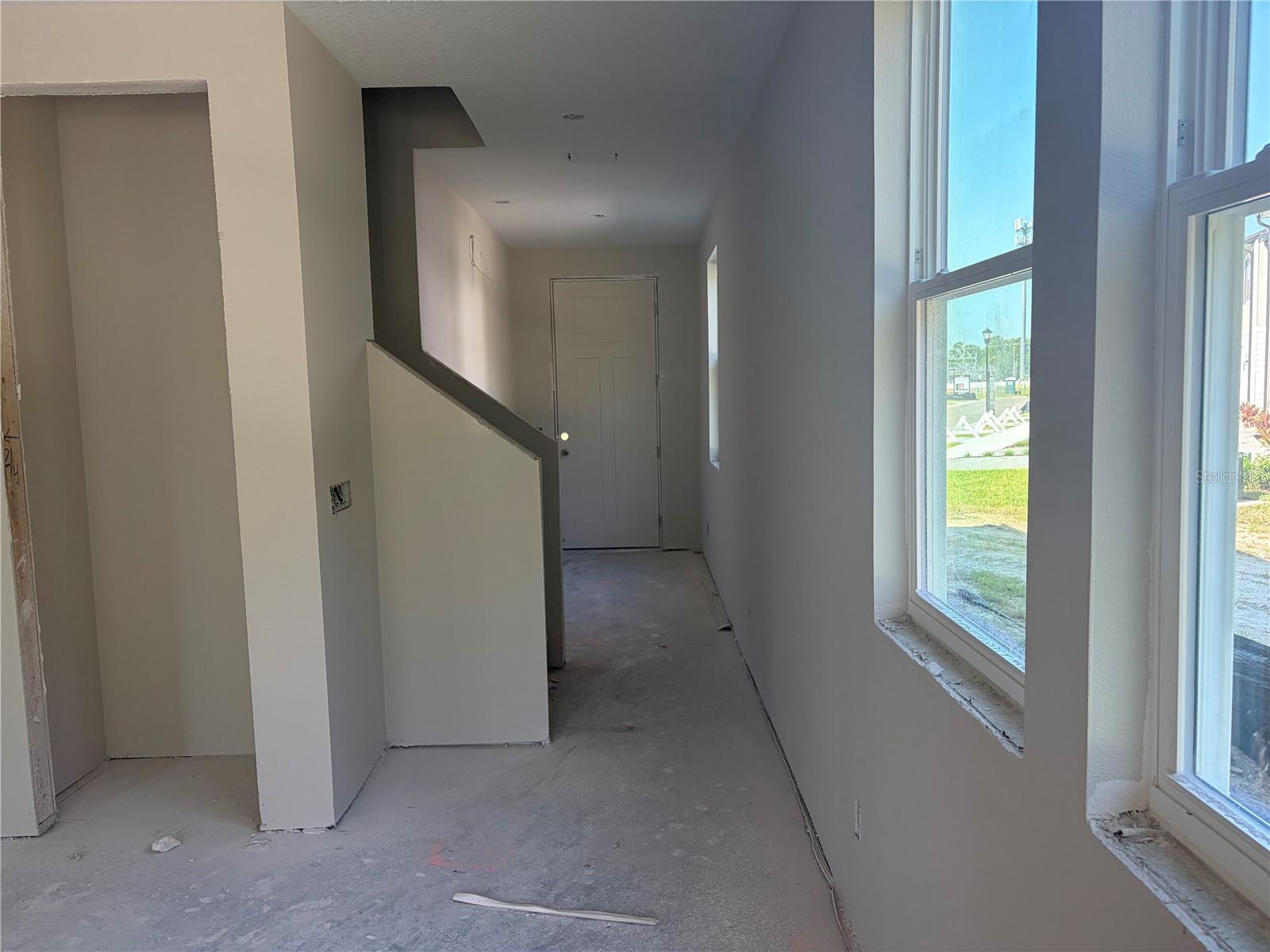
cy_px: 476
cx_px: 635
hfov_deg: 67.3
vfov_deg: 53.1
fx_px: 954
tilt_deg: -4.7
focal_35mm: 26
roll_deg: +1.8
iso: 80
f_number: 1.6
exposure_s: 1/209
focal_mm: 5.96
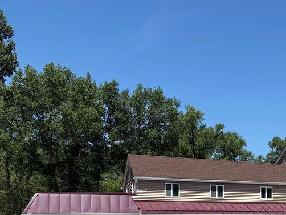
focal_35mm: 53
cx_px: 284
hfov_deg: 33.2
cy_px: 205
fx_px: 438
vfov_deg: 26.4
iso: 64
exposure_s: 1/5348
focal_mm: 5.96
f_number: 1.6
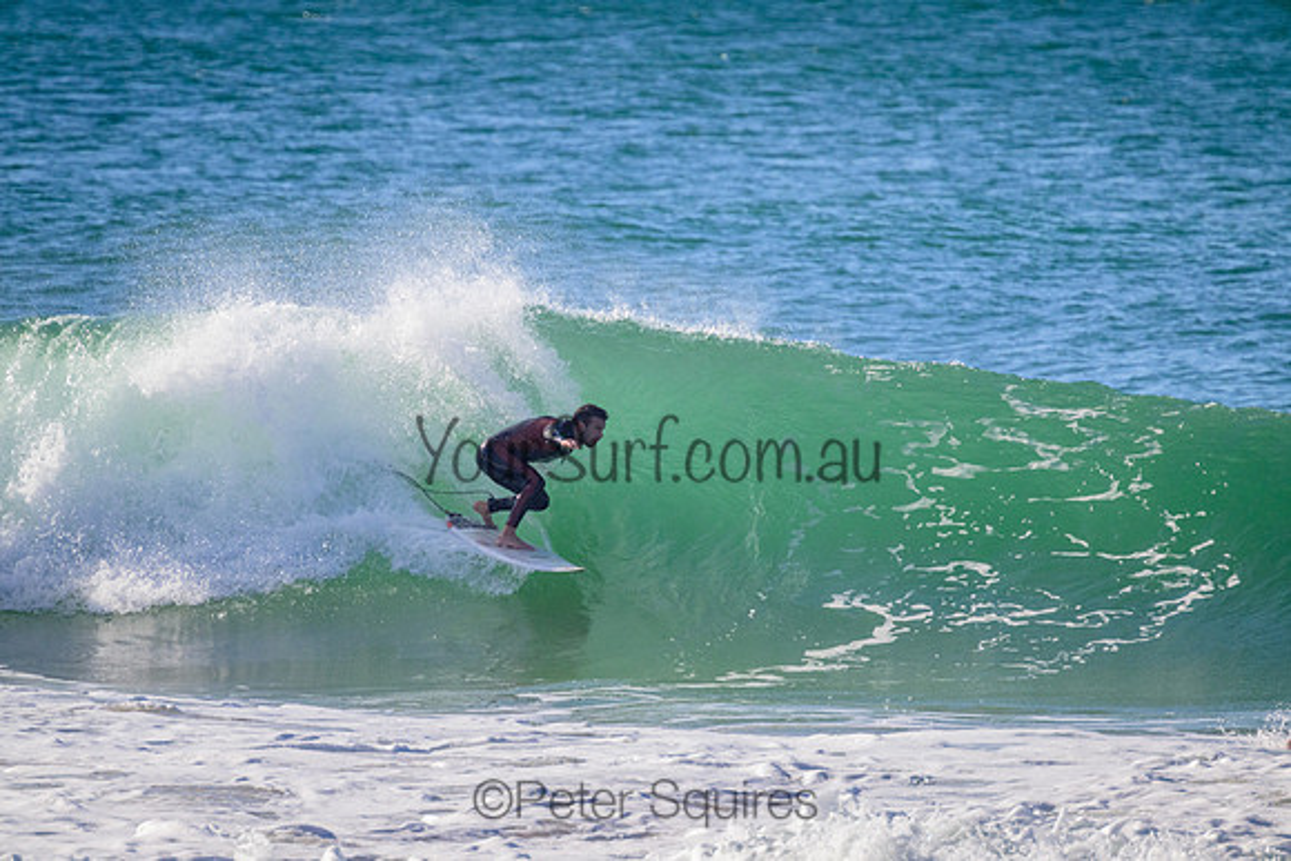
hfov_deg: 2.6
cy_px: 430
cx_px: 646
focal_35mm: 800
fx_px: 28694
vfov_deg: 1.7
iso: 1600
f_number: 11
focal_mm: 800
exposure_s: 1/2000
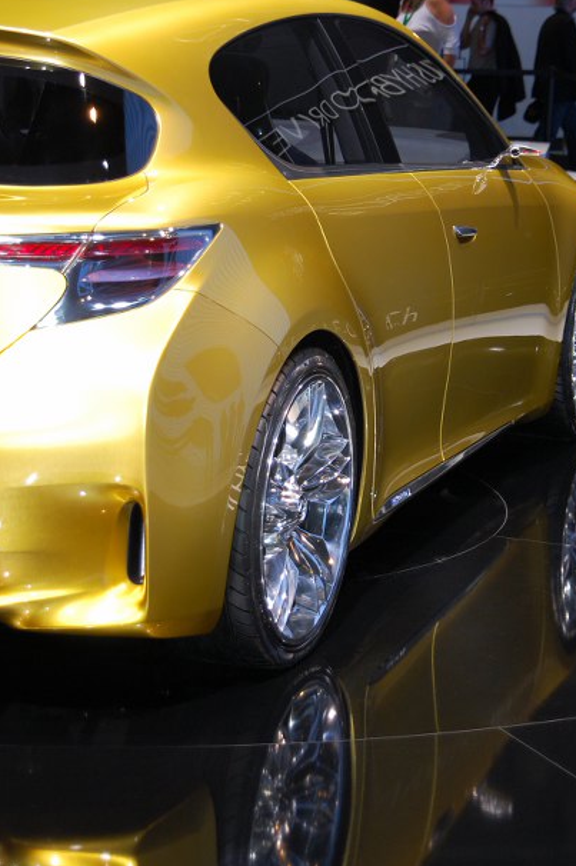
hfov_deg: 14.4
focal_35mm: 95
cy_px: 344
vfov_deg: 21.4
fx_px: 2284
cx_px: 317
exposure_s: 1/200
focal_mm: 50
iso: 400
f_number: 5
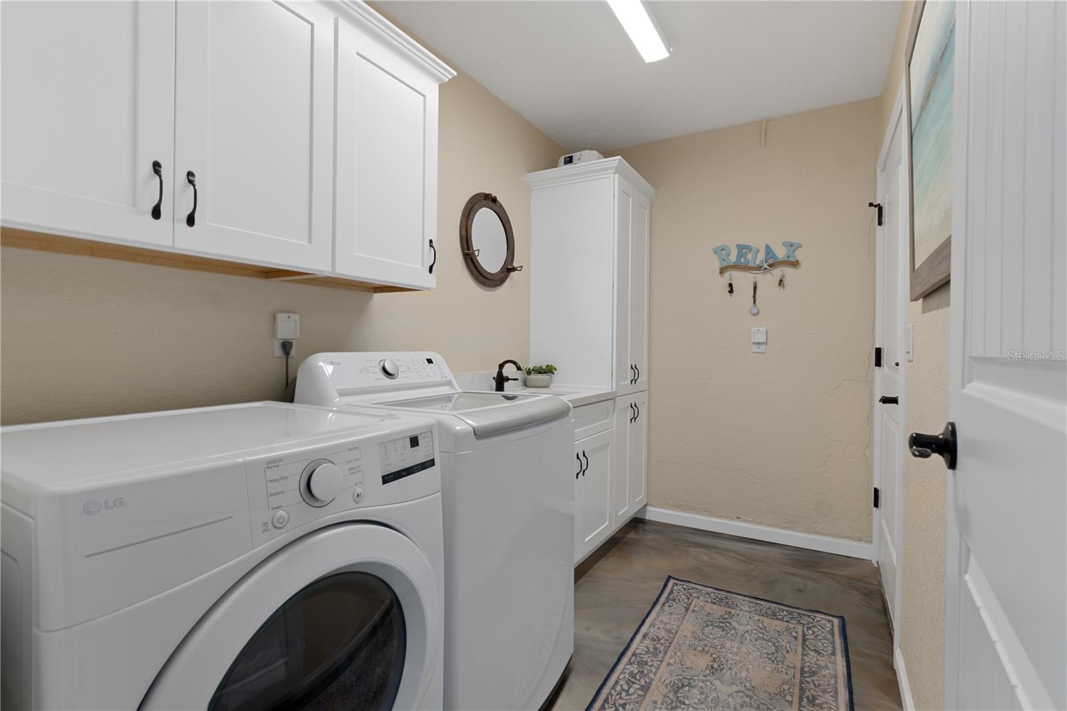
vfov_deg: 72.0
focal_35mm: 16
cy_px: 356
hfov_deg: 95.0
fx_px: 489
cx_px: 534
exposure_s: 1/5
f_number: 8
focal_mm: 11
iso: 250
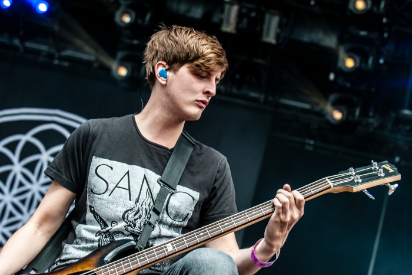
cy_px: 141
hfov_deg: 28.1
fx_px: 824
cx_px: 202
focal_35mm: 72
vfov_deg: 18.9
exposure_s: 1/320
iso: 400
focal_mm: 70
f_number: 5
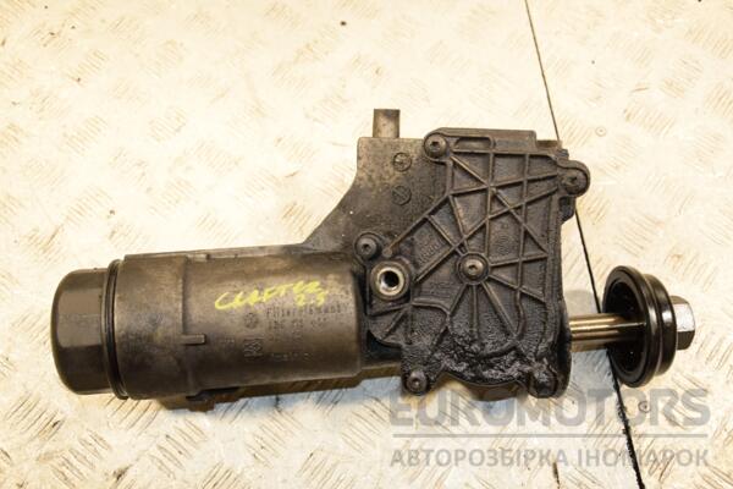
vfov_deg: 34.2
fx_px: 794
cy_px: 244
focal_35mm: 39
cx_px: 366
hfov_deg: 49.6
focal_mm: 26
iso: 800
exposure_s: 1/200
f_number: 5
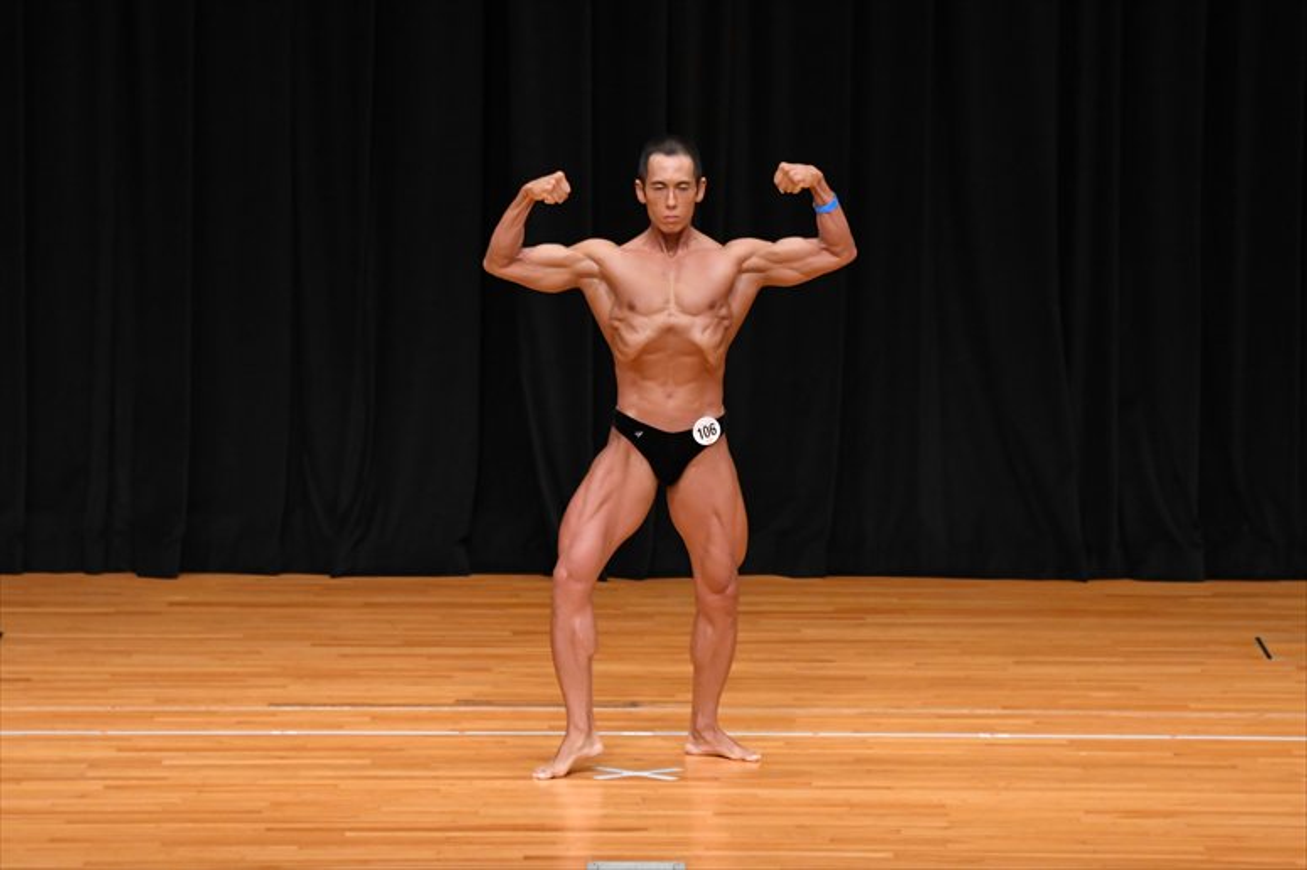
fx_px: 8165
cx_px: 654
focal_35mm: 225
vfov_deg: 6.1
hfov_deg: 9.2
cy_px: 435
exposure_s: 1/400
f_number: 5.6
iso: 3200
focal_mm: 150
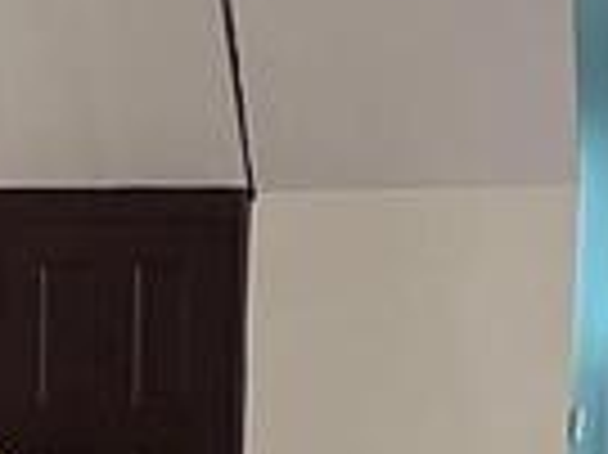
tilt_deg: -9.2
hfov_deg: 9.9
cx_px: -50
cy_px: 1002
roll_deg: -0.3
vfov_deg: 7.2
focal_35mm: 197
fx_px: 3457
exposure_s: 1/60
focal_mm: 5.7
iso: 125
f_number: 1.5
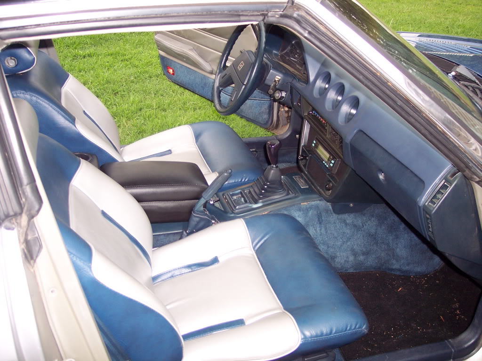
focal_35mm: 39
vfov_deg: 36.8
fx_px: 543
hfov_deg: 47.9
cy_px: 180
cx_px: 241
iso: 140
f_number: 2.8
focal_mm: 8
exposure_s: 1/60
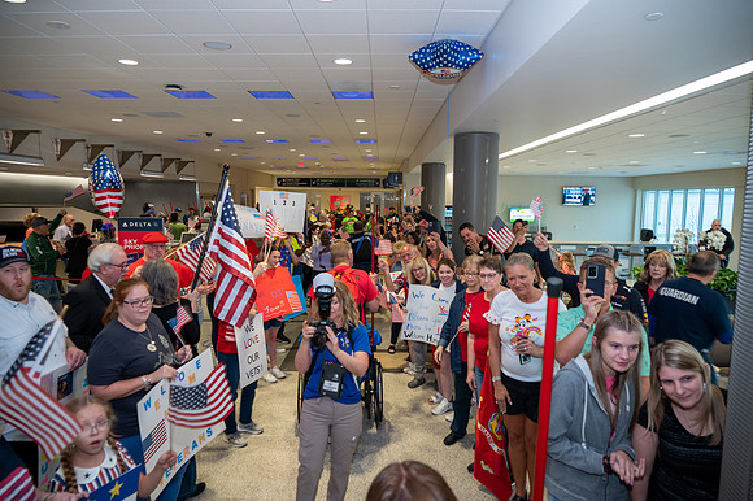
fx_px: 502
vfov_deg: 53.1
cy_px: 250
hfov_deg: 73.8
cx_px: 376
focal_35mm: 24
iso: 1000
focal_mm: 24
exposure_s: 1/40
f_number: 4.5
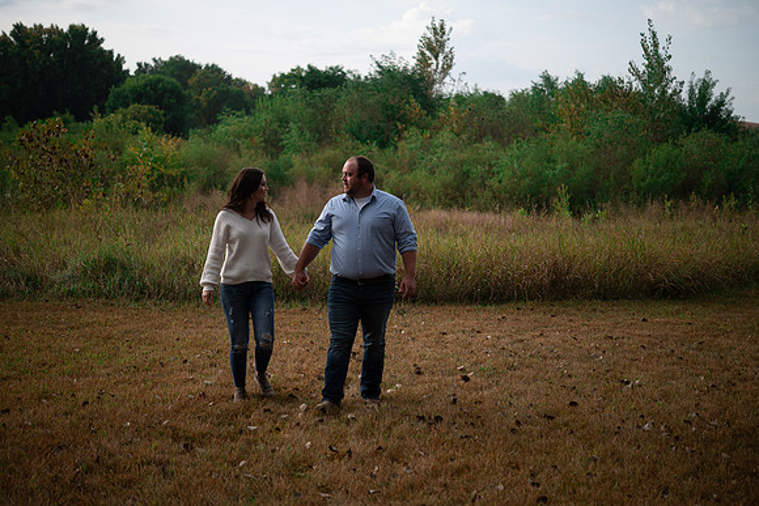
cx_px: 380
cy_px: 253
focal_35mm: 60
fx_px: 1265
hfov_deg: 33.4
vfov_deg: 22.6
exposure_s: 1/500
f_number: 2.8
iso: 100
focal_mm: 60
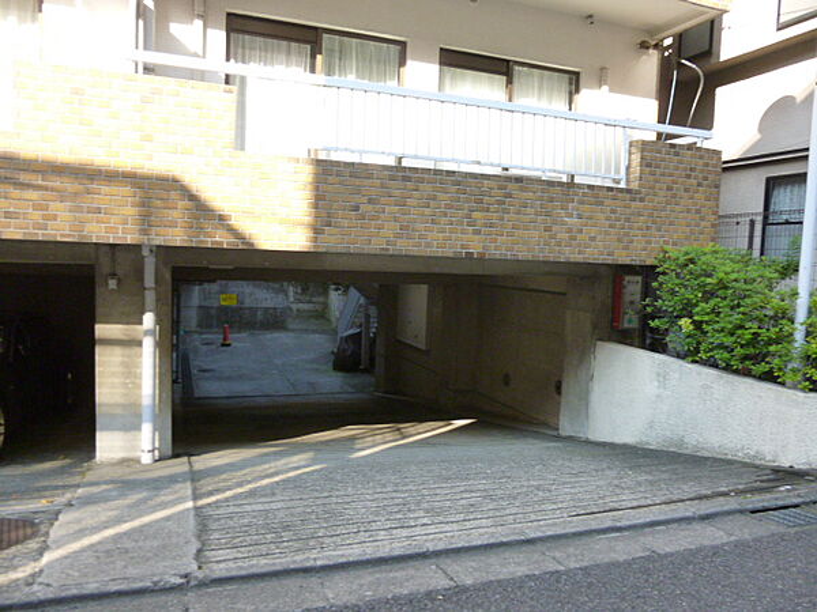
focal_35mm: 25
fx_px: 590
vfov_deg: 54.9
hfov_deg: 69.4
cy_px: 306
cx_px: 408
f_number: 3.1
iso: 320
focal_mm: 4.5
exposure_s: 1/200
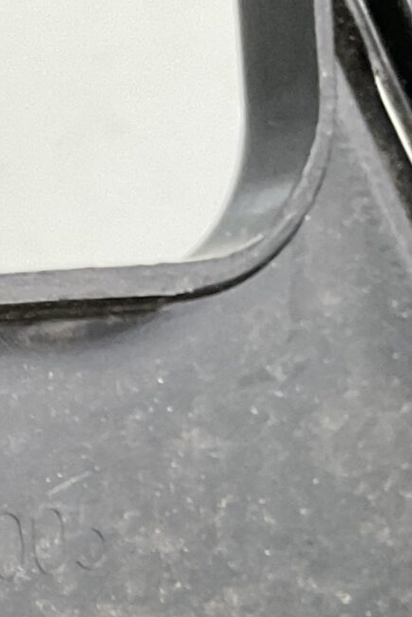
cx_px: -633
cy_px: 819
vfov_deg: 16.2
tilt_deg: -19.5
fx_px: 2042
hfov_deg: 9.9
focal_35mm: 119
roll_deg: -1.0
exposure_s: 1/120
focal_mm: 3
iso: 50
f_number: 1.8
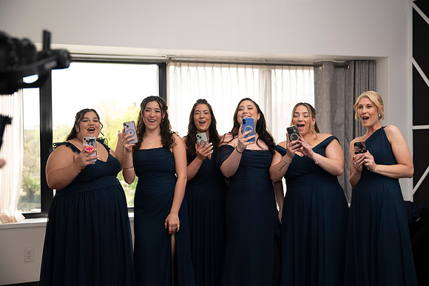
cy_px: 143
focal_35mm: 45
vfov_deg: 29.8
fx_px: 536
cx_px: 214
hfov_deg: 43.6
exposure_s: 1/1600
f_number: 2.8
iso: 1600
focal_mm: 45
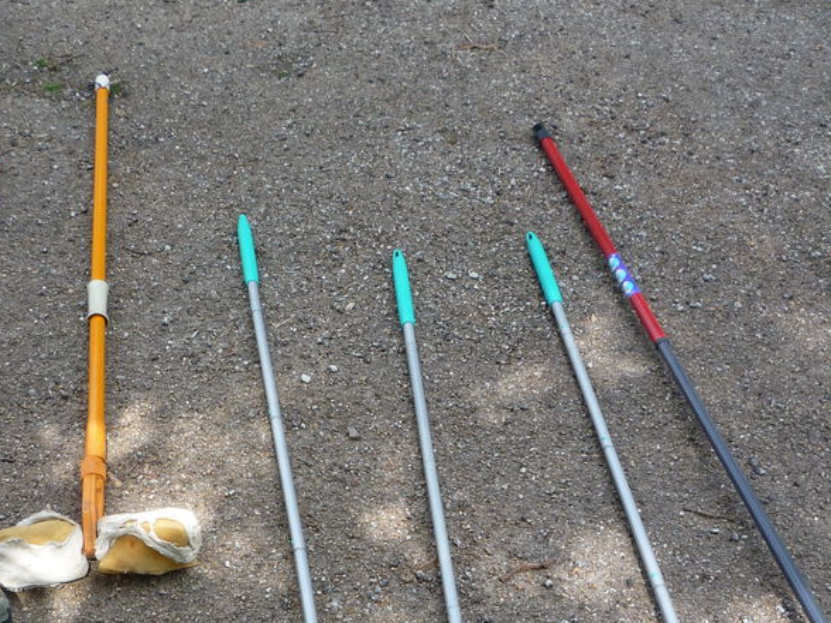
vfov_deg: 28.0
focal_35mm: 51
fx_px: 1224
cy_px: 489
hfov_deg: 37.3
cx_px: 308
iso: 100
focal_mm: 5.2
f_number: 4
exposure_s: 1/160
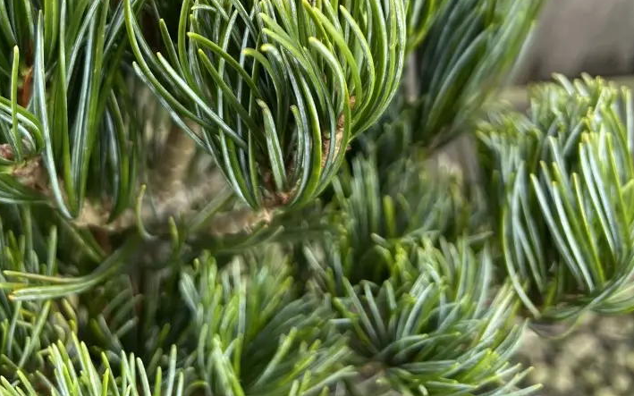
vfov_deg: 28.1
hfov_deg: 47.1
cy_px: -29
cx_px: 280
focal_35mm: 42
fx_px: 726
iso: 32
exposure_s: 1/135
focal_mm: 5.1
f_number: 1.6
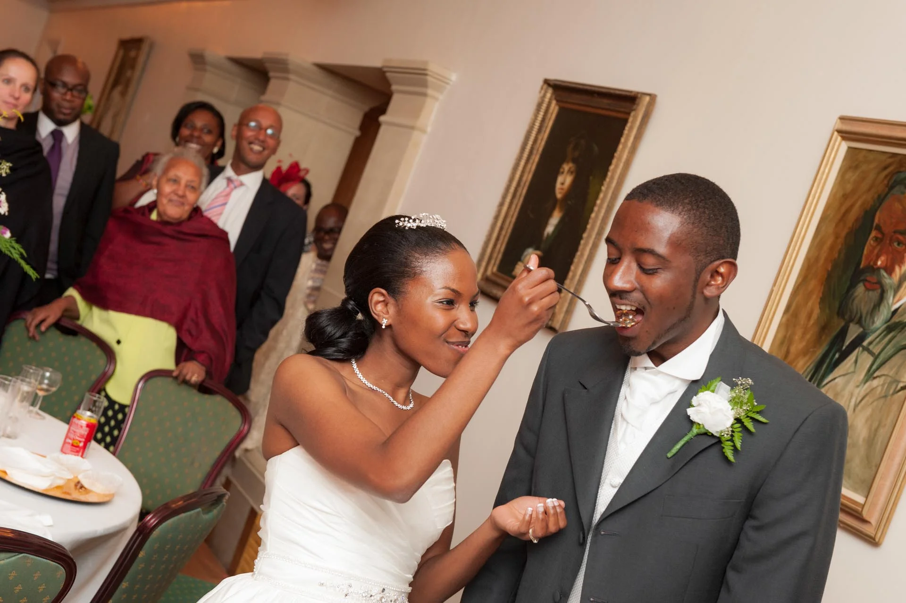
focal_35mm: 55
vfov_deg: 24.6
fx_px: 1383
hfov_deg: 36.3
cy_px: 302
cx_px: 453
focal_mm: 55
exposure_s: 1/60
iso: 1100
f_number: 5
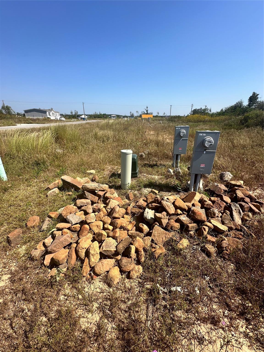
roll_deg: +0.1
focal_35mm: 14
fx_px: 142
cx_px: 132
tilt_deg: -22.3
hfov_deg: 85.7
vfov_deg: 102.1
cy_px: 176
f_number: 2.2
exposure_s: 1/1825
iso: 40
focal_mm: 2.22
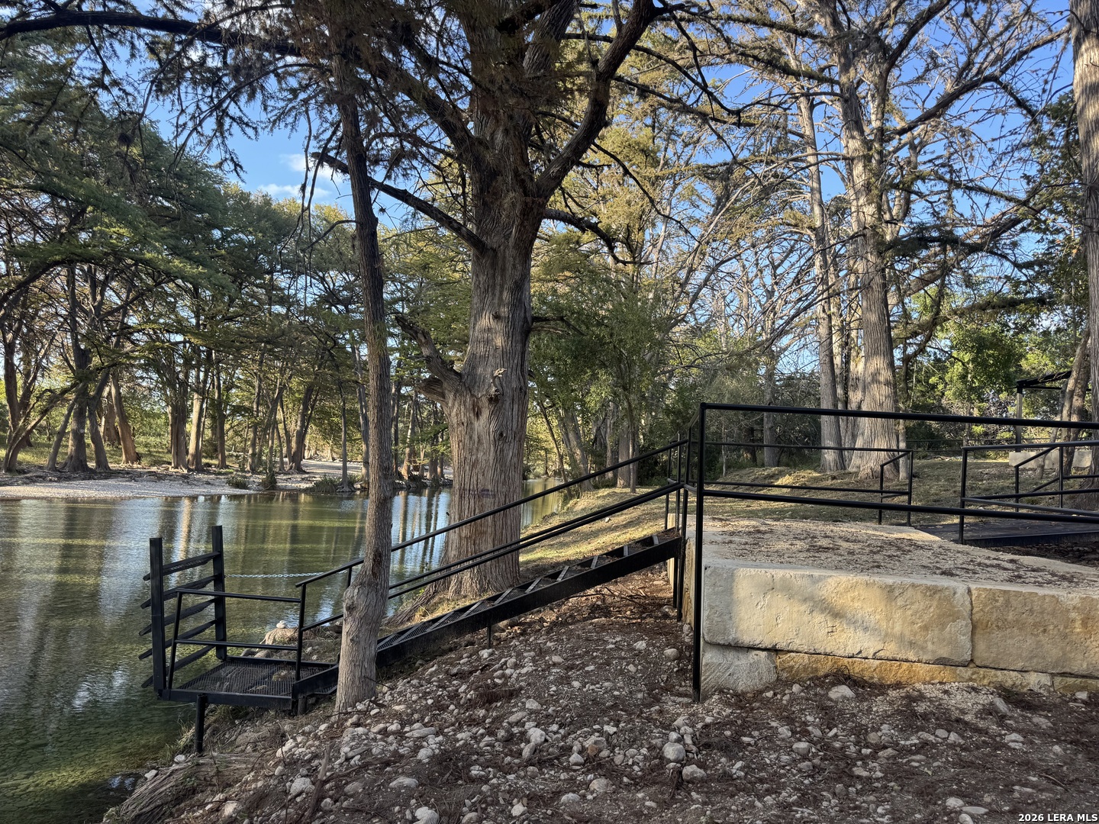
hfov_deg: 71.6
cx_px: 550
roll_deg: -3.7
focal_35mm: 24
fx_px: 762
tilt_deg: +2.8
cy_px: 412
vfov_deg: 56.8
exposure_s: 1/448
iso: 80
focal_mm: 6.76
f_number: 1.78
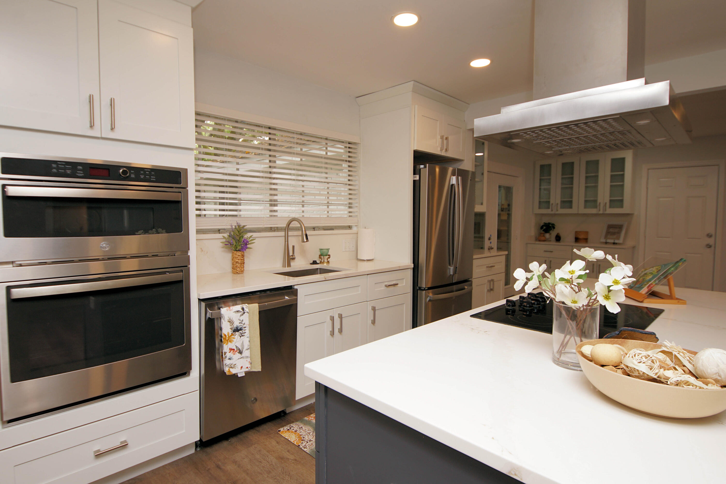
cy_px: 242
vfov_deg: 67.4
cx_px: 363
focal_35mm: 18
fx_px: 363
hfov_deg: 90.0
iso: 200
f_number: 4.5
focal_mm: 12
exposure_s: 1/60
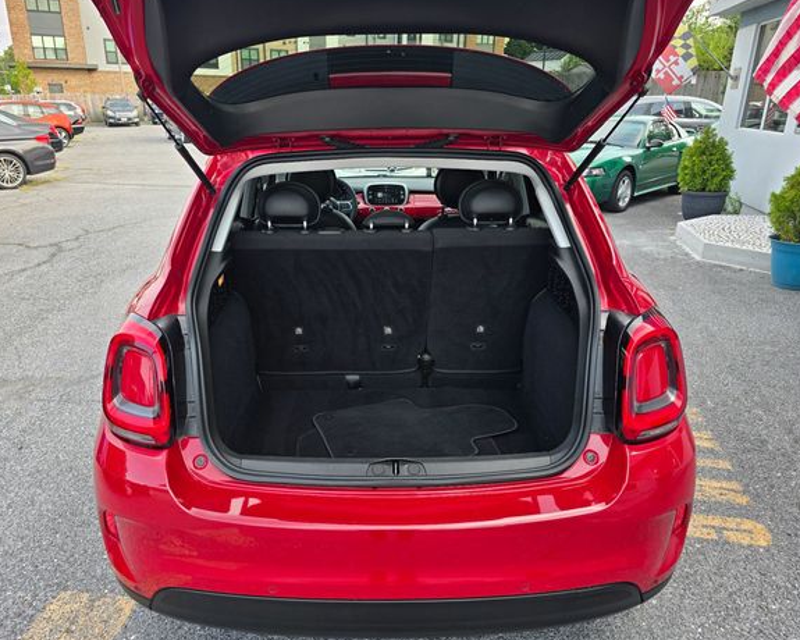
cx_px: 370
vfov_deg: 56.8
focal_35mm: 25
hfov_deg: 68.0
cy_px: 314
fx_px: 592
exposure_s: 1/180
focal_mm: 6.3
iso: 20
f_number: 1.7
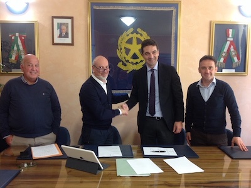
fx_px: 253
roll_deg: -1.7
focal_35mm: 35
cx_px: 126
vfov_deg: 40.6
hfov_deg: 52.7
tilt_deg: -2.4
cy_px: 94
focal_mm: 4.28
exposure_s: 1/15
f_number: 2.4
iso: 125
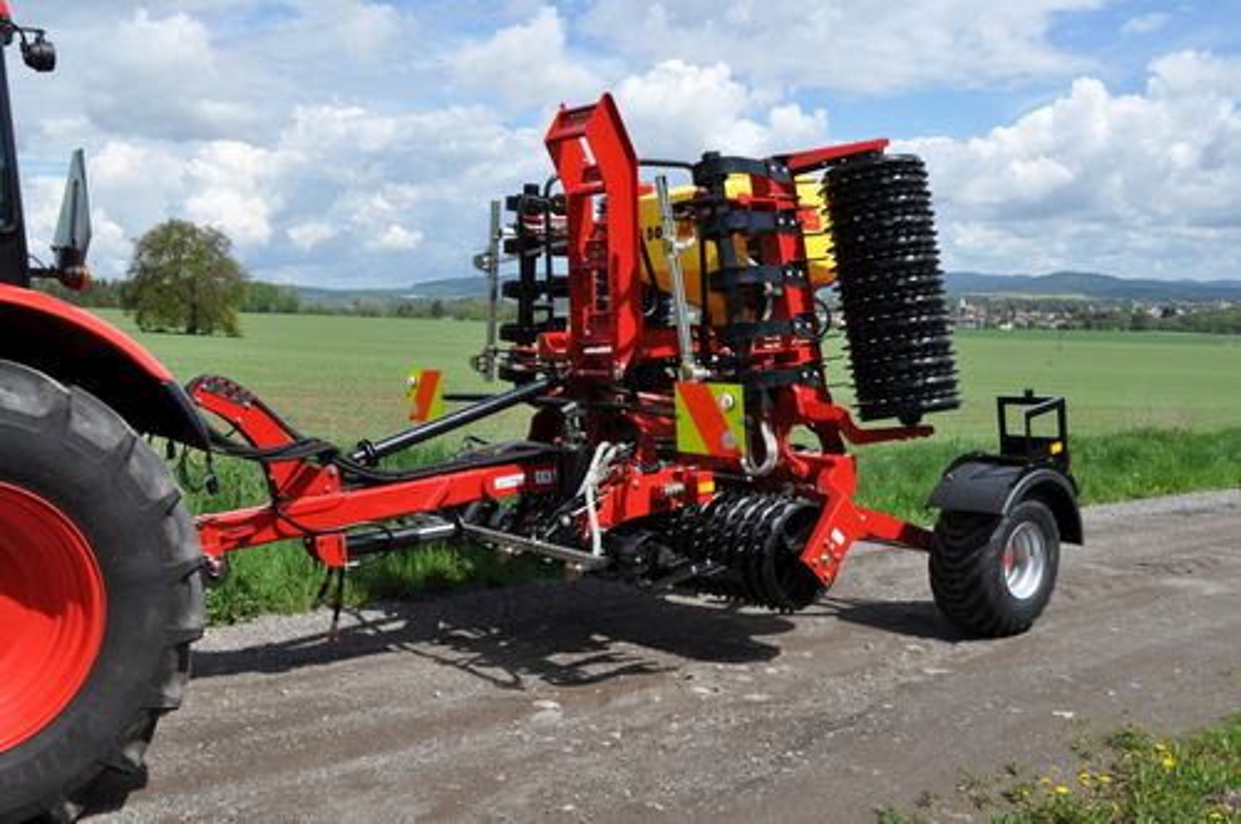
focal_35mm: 33
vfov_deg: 39.9
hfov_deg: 57.3
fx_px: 1136
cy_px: 412
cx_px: 620
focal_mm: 22
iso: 200
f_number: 11
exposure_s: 1/250
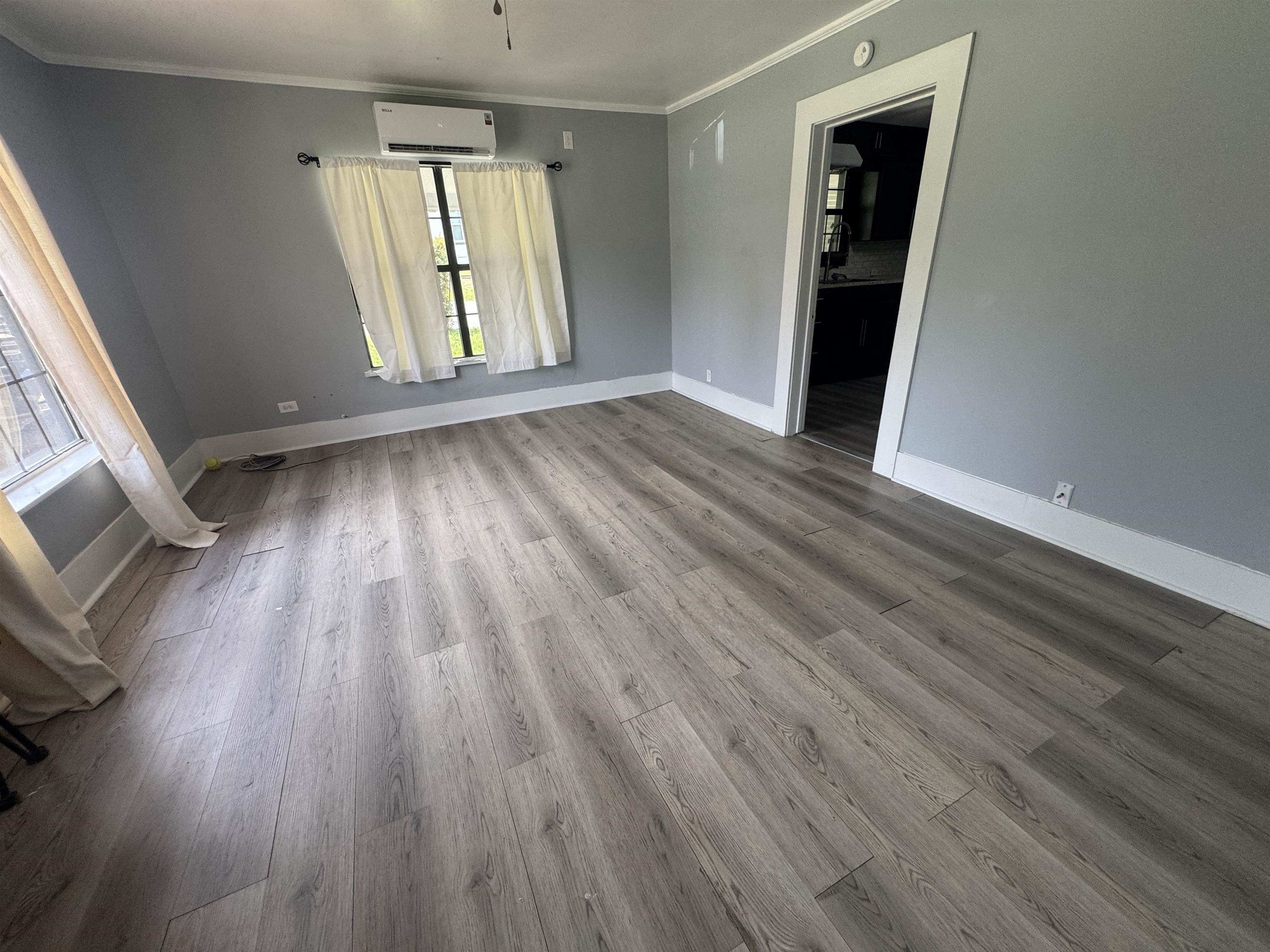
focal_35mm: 14
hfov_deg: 102.1
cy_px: 476
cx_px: 635
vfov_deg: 85.7
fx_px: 514
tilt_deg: -23.6
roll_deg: +2.5
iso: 100
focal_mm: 2.22
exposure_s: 1/120
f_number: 2.2
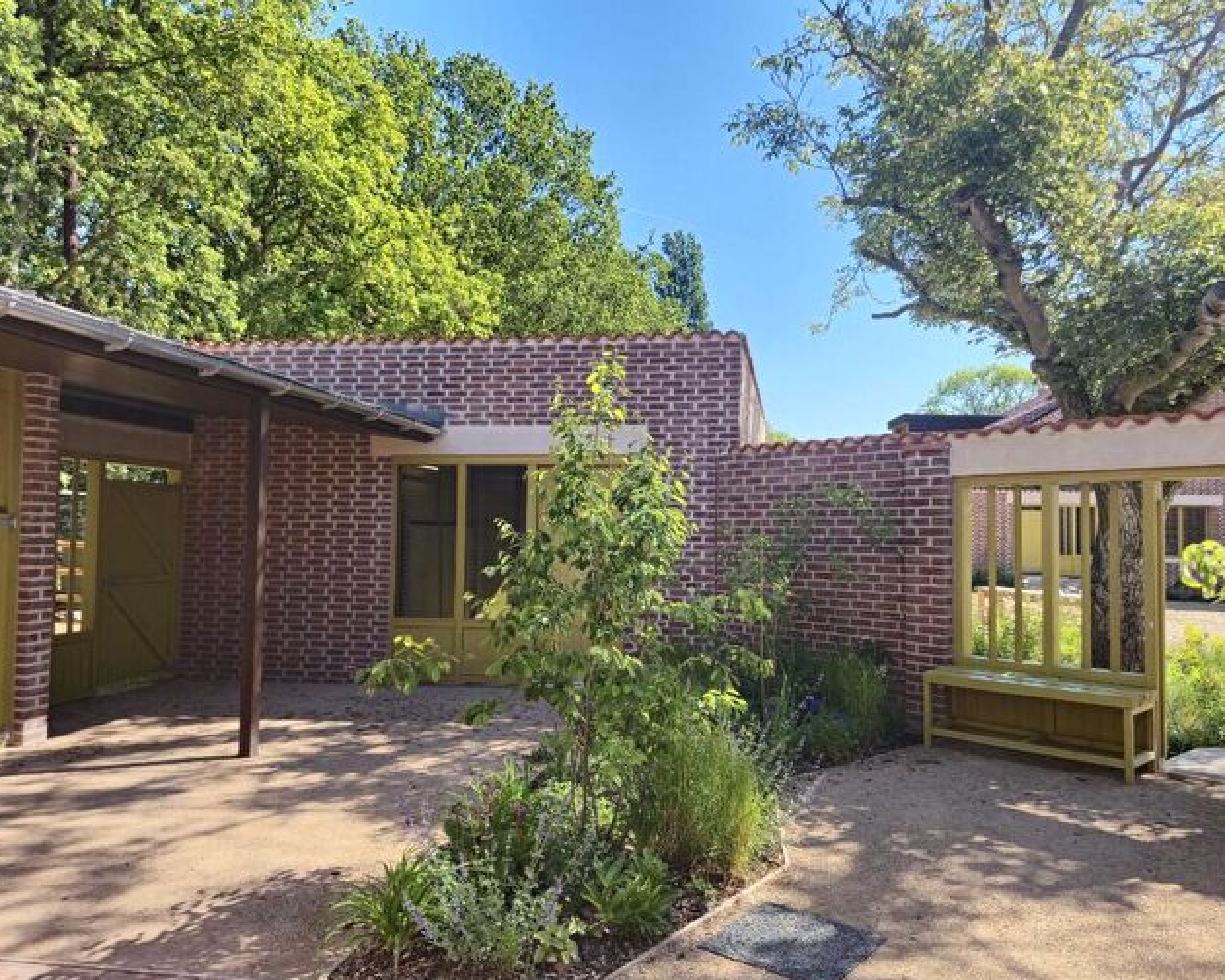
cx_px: 652
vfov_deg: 56.8
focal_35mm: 25
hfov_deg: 68.0
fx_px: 906
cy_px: 509
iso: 25
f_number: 1.8
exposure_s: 1/1036
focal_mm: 5.4
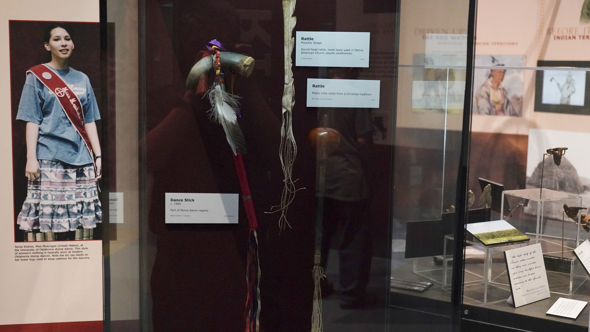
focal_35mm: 47
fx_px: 735
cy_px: 159
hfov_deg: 43.7
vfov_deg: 25.4
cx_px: 287
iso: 8000
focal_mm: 42
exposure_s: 1/100
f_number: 5.6
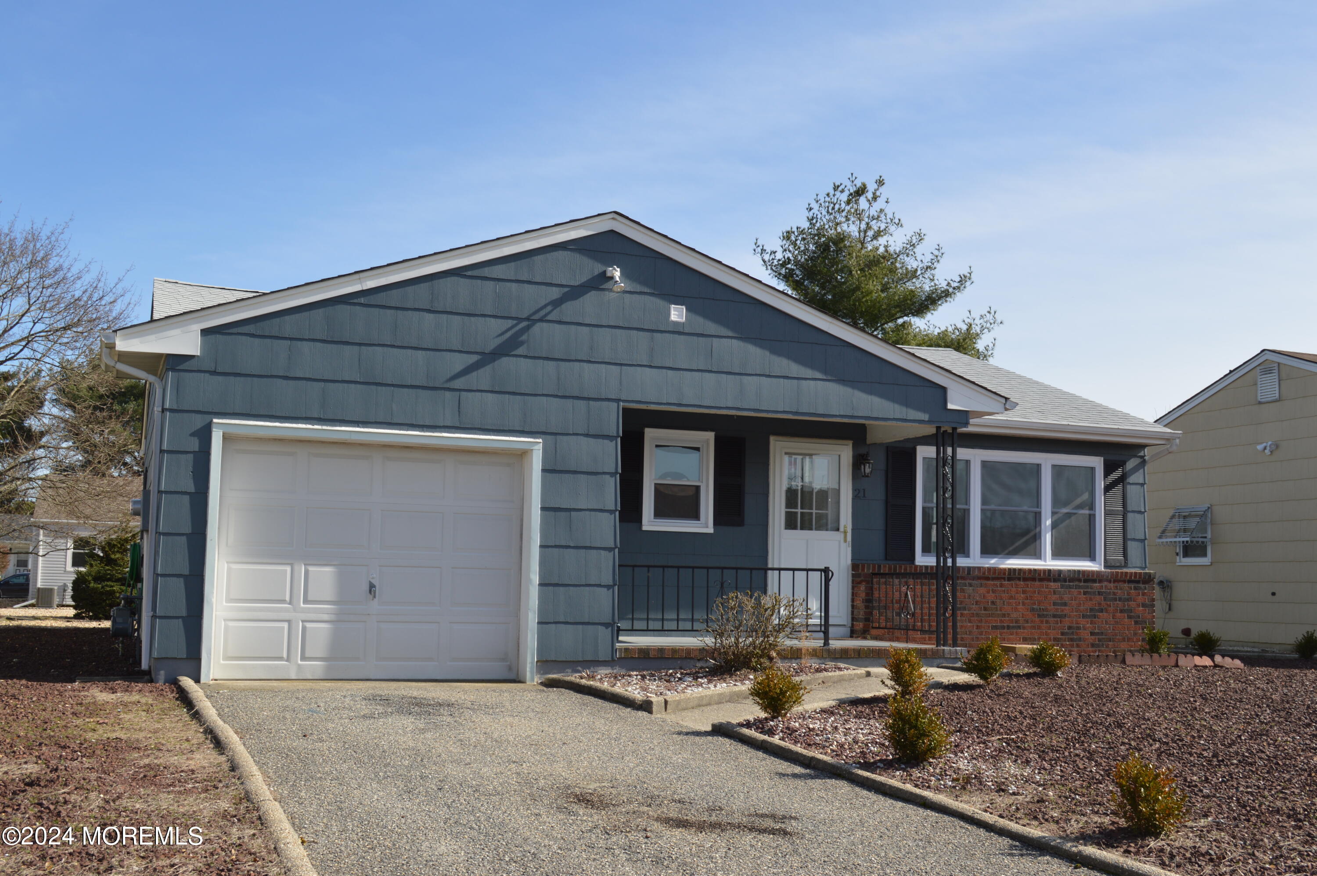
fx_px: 1425
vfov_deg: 34.1
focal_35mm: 39
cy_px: 438
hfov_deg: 49.6
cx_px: 658
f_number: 8
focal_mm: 26
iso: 100
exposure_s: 1/200
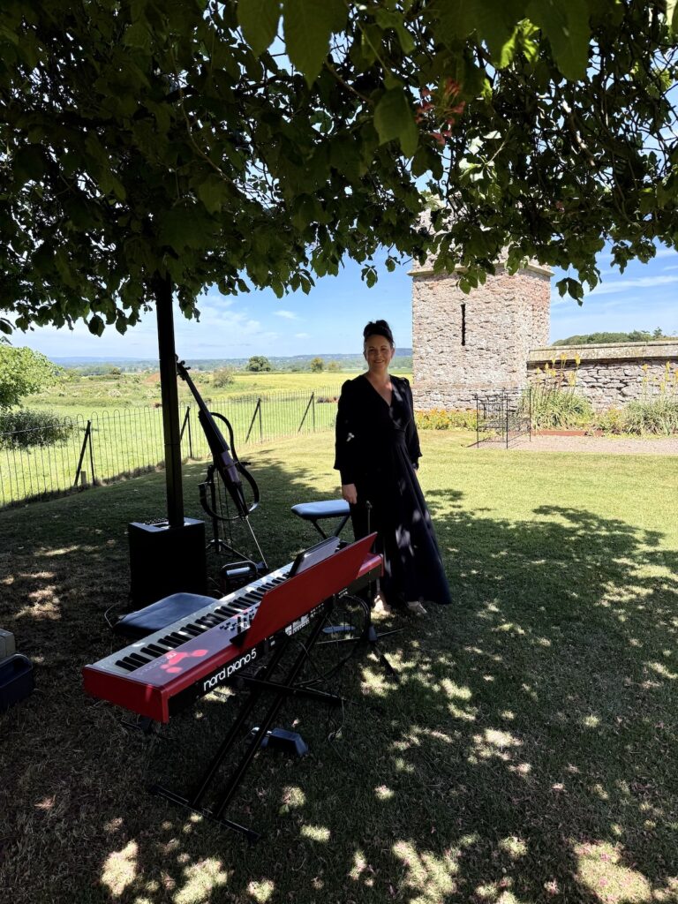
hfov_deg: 56.8
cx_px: 339
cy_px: 452
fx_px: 627
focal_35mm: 24
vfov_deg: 71.6
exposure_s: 1/3425
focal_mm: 6.76
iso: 80
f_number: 1.78
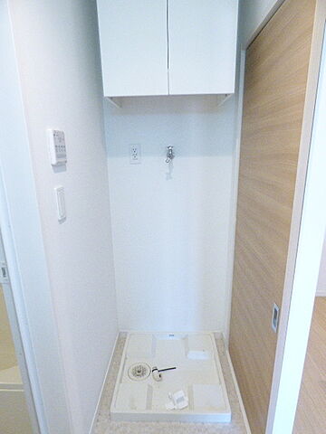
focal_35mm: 20
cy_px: 217
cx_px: 163
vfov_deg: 81.7
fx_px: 251
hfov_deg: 66.0
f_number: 2.8
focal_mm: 3.58
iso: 800
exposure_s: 1/50
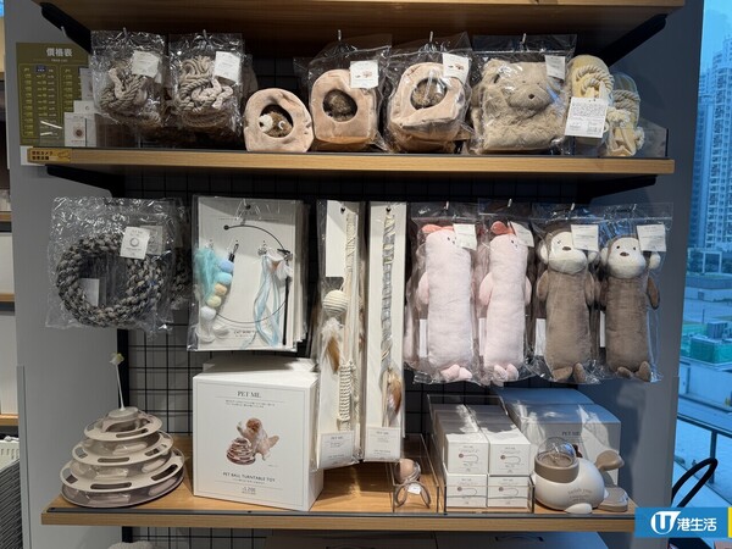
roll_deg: -0.3
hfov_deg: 71.6
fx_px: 508
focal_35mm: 24
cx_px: 366
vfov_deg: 56.8
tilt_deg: -5.7
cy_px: 274
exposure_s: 1/183
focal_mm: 6.76
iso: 64
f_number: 1.78
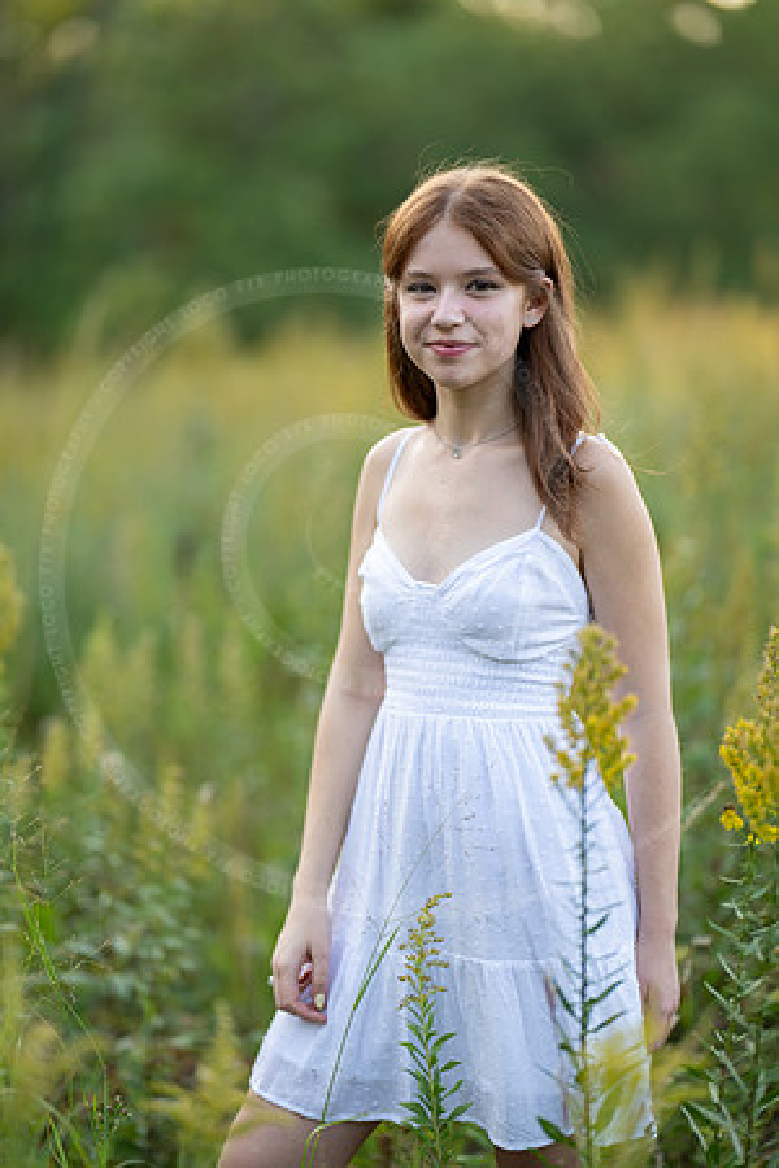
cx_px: 390
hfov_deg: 16.1
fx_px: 2759
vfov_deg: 23.9
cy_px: 584
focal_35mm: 85
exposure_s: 1/800
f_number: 1.2
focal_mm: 85
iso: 160
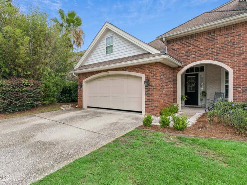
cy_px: 91
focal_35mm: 19
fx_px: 136
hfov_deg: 84.3
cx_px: 110
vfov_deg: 68.7
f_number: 8
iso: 250
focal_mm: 17
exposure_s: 1/640
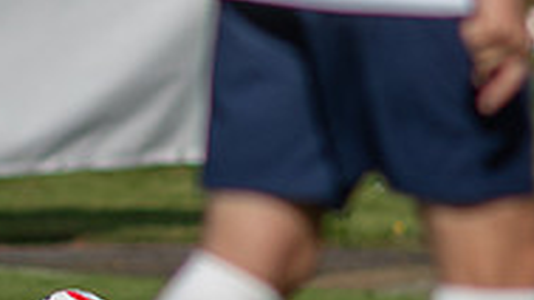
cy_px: -67
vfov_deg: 0.4
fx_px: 43906
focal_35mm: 3103
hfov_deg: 0.7
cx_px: -298
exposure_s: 1/2000
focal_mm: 300
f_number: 3.5
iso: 100
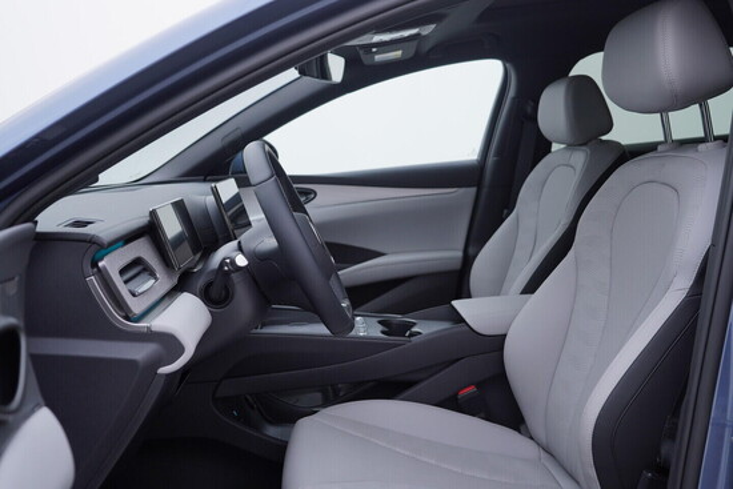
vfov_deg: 36.9
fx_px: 733
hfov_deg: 53.1
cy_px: 244
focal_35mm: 36
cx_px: 366
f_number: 3.5
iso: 125
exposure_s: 1/60
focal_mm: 24
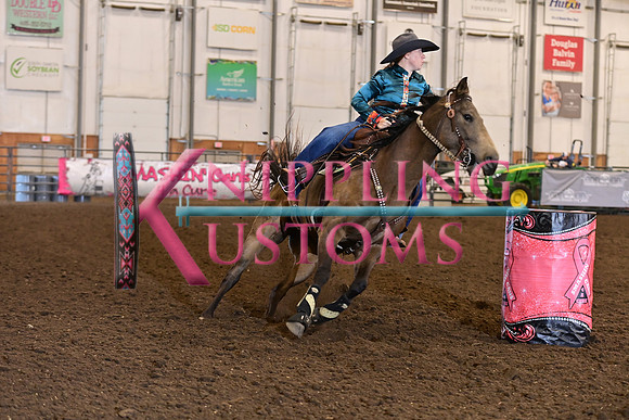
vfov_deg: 15.9
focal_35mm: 86
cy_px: 210
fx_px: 1503
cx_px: 314
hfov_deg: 23.6
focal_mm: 86
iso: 2000
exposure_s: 1/250
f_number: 4
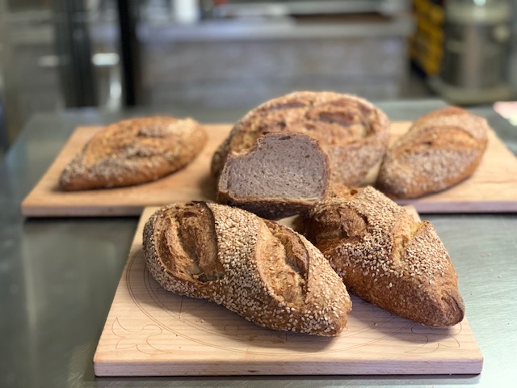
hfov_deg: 36.8
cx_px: 258
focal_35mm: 52
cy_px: 194
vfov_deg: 28.0
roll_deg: +0.2
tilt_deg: -20.9
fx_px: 777
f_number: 2.4
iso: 320
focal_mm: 6
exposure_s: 1/33
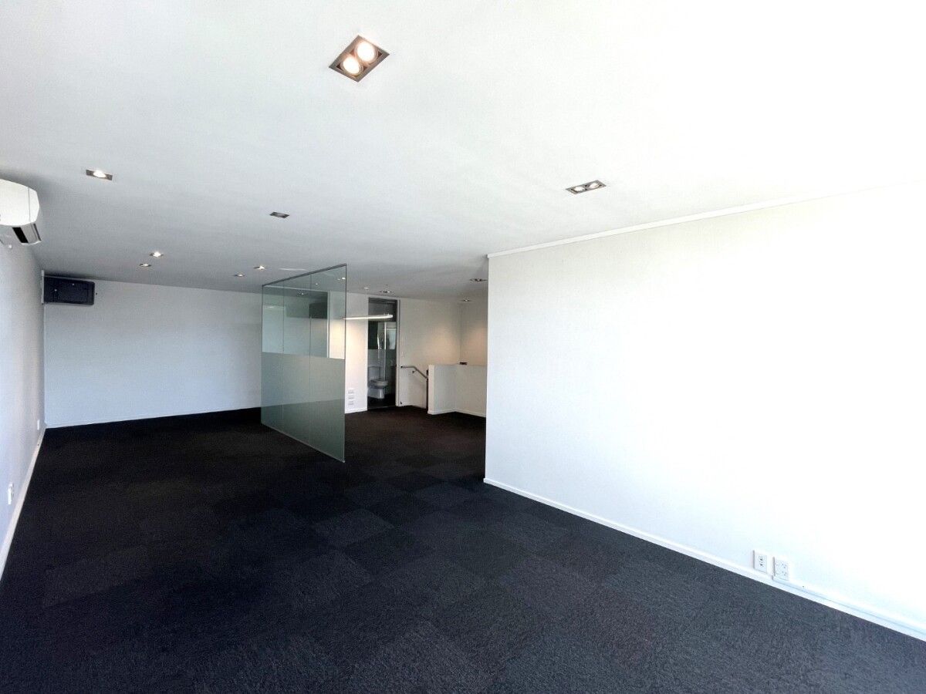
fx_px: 401
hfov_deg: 98.2
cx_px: 463
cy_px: 347
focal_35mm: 15
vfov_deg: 81.7
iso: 40
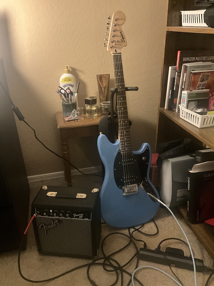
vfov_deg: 61.7
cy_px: 143
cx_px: 107
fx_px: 239
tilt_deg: -26.9
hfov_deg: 48.2
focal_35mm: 29
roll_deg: +1.6
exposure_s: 1/29
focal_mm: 3
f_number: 1.8
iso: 640
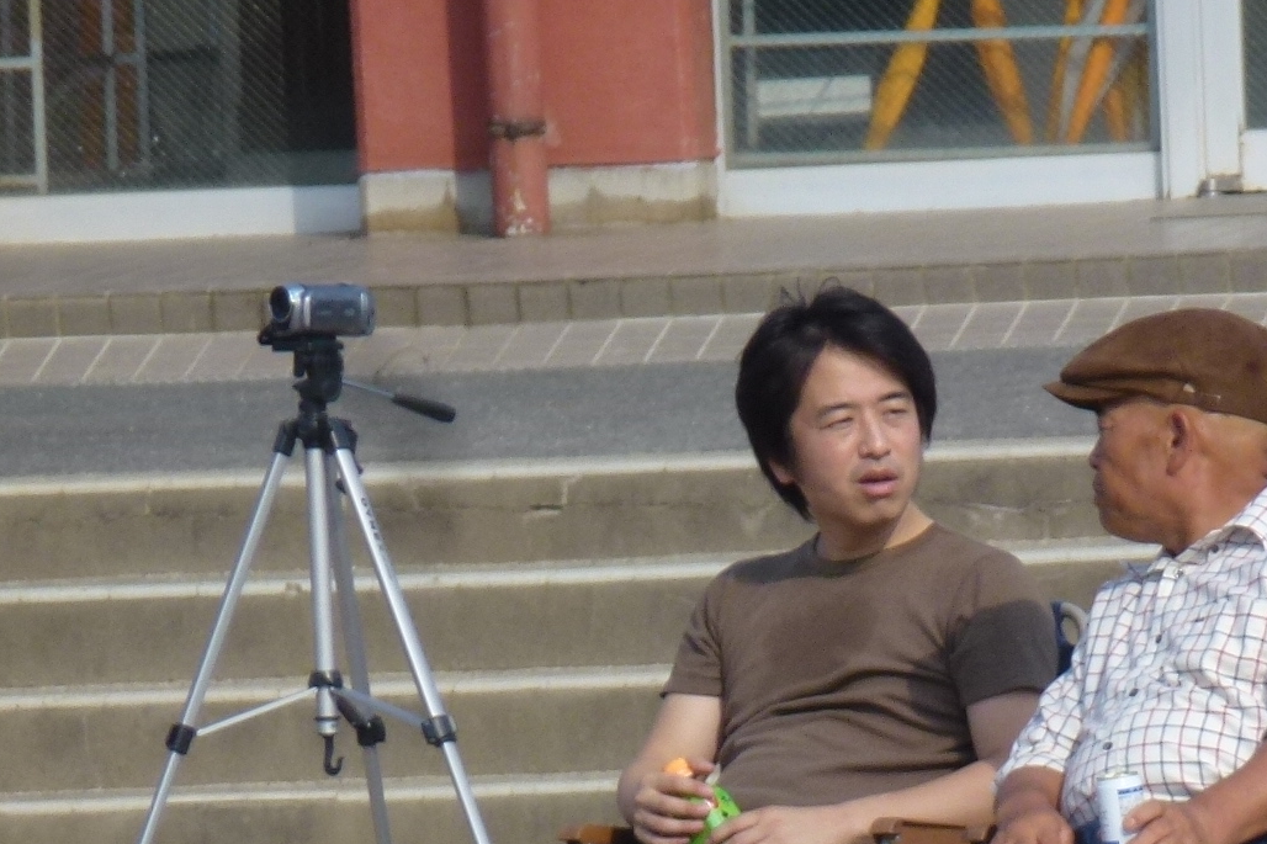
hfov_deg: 2.1
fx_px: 35010
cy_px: 994
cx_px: 901
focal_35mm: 995
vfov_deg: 1.4
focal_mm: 68.8
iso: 100
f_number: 5.9
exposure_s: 1/400
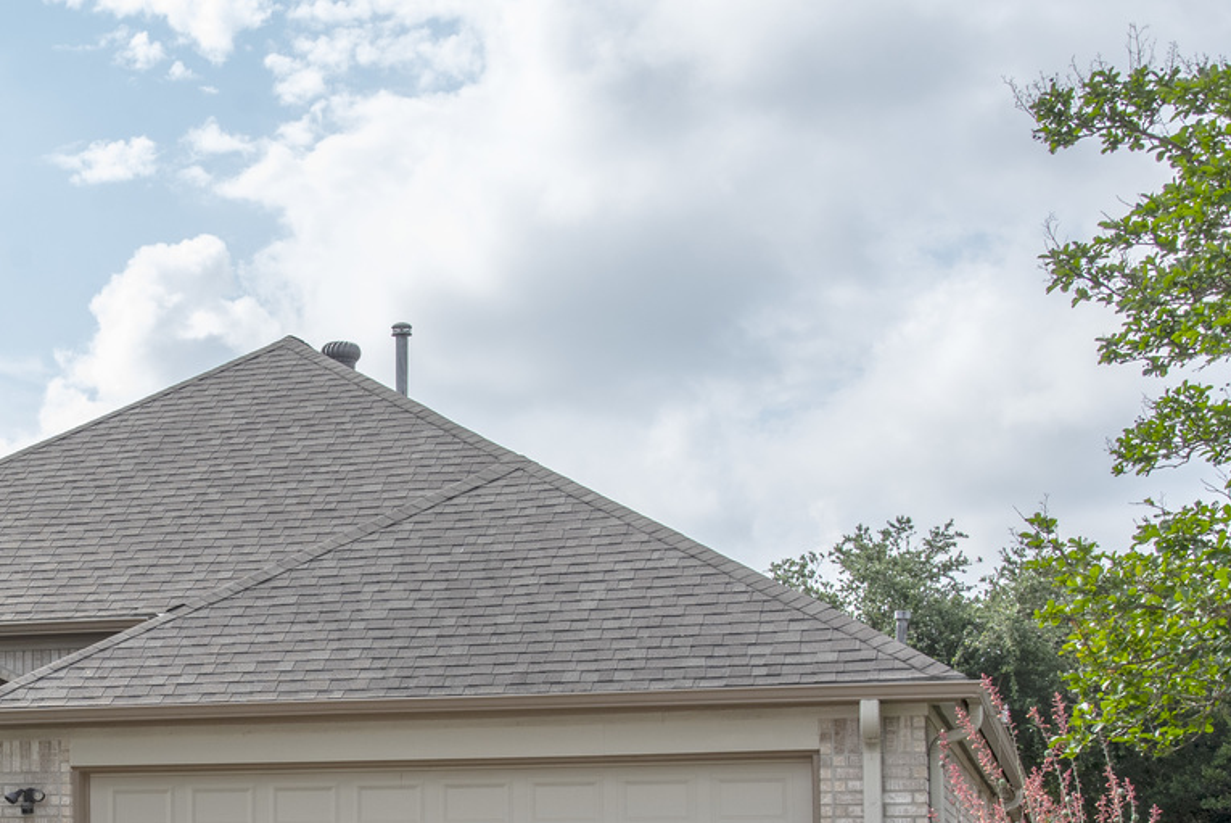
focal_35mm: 74
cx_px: 14
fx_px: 2532
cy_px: 754
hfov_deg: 26.0
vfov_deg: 18.1
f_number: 8
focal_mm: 35
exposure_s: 1/500
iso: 320
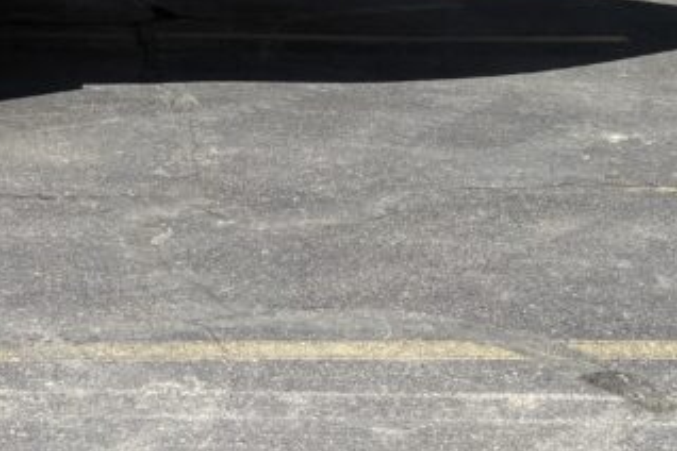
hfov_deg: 22.8
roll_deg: +1.5
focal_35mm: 87
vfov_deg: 14.1
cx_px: 66
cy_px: -330
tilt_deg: +0.7
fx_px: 1636
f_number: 1.6
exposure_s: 1/3623
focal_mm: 5.96
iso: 50
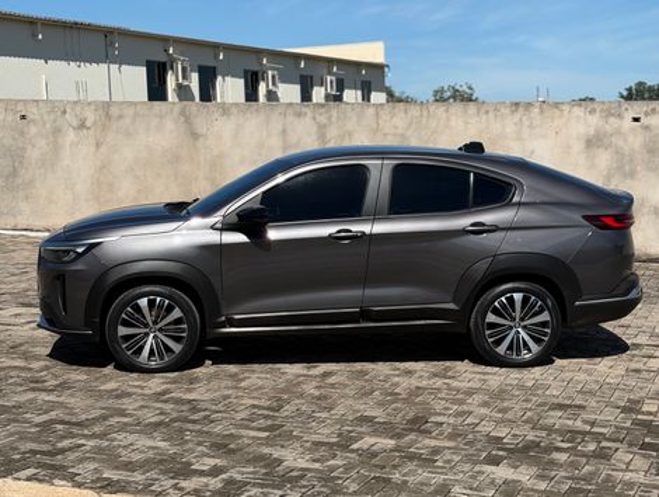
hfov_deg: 39.6
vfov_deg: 30.3
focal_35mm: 48
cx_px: 330
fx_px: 915
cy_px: 248
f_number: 1.78
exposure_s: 1/6024
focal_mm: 6.76
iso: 100
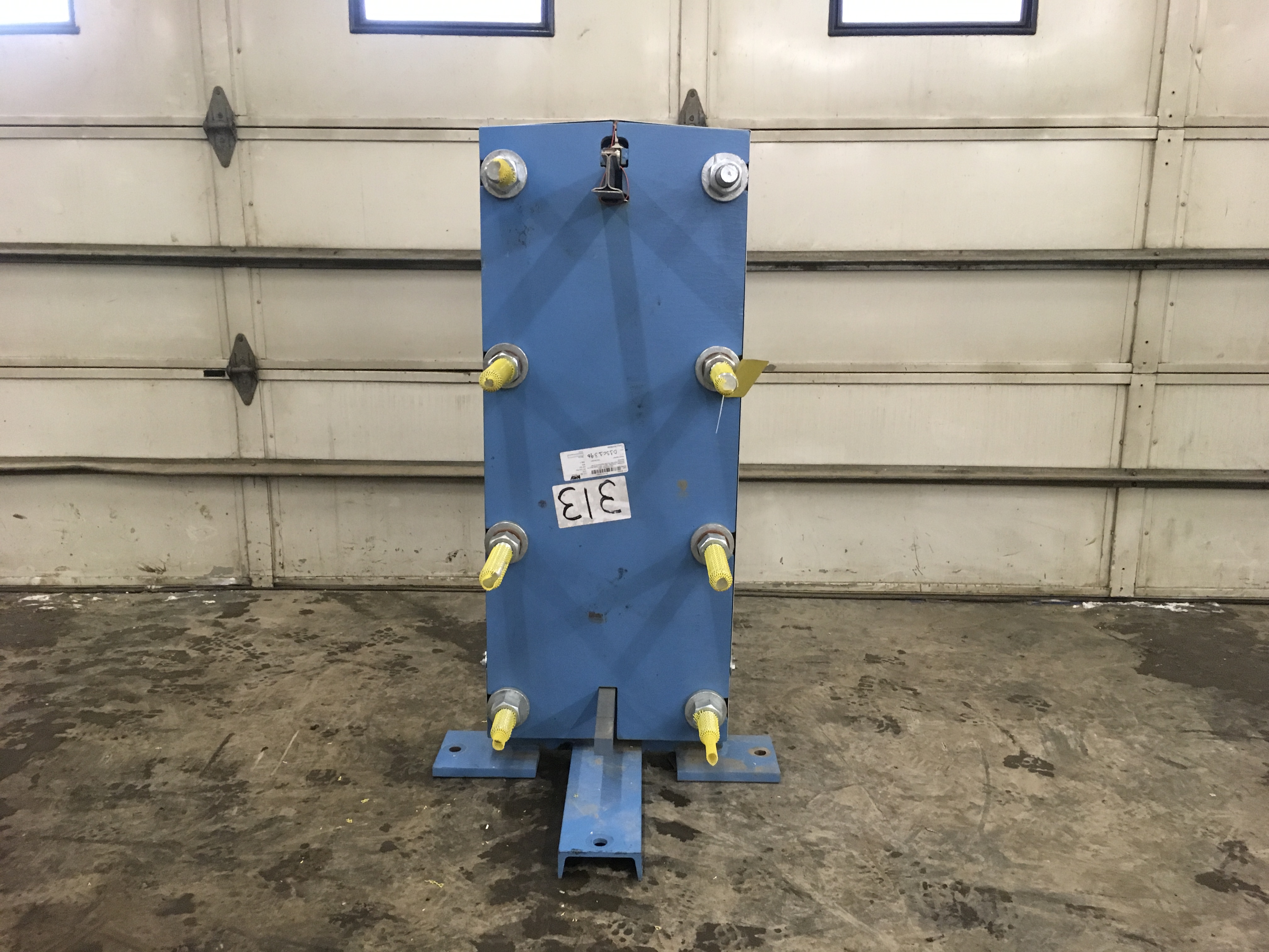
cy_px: 476
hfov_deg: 61.7
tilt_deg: -15.0
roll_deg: -0.1
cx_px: 634
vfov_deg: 48.2
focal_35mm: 29
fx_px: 1063
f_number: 2.2
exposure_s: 1/30
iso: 160
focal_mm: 4.15
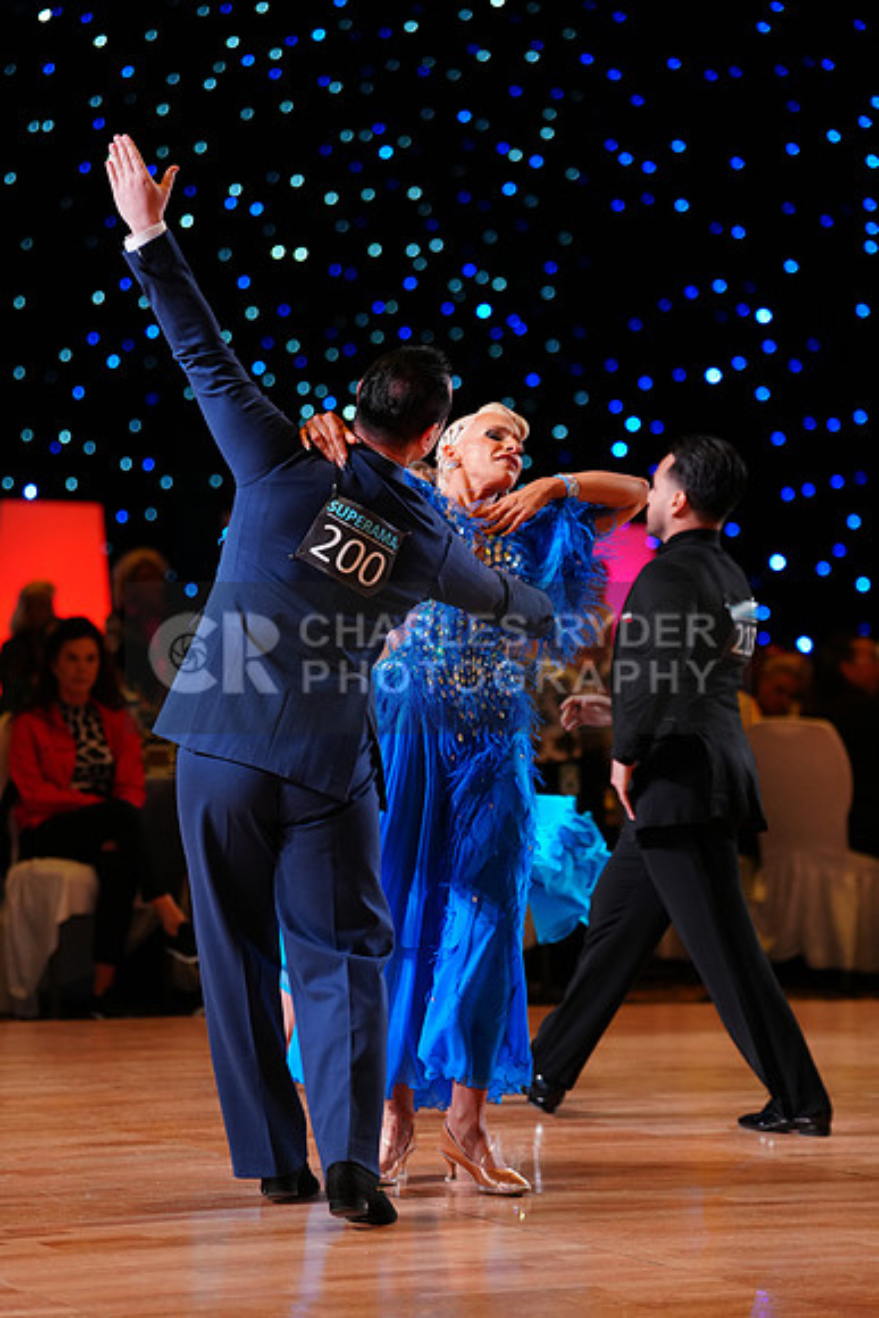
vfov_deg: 18.3
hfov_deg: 12.2
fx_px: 4099
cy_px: 659
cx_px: 440
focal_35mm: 112
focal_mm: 112
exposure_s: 1/400
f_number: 2.8
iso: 1250
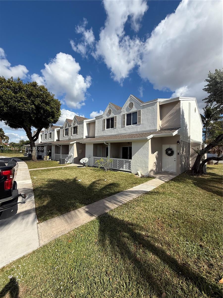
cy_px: 149
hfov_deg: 85.7
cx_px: 112
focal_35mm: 14
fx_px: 120
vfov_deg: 102.1
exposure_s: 1/2506
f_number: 2.2
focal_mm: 2.22
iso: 50
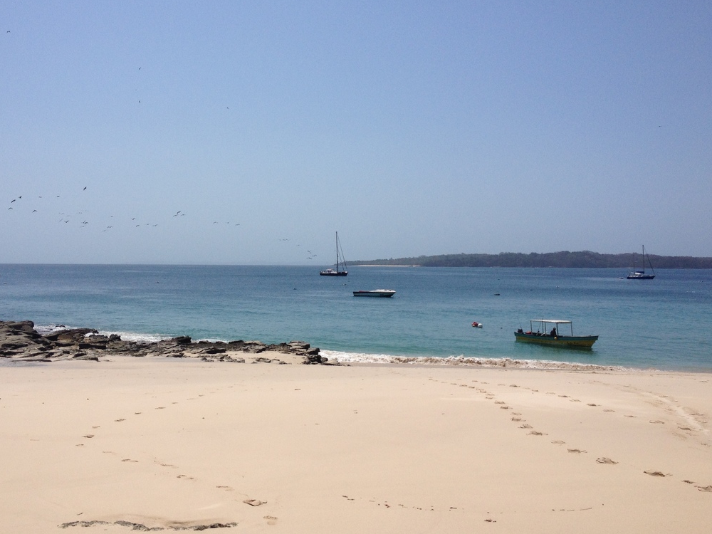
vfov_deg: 34.3
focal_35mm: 42
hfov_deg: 44.6
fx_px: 864
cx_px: 297
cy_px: 256
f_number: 2.4
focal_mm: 4.28
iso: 50
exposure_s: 1/5025
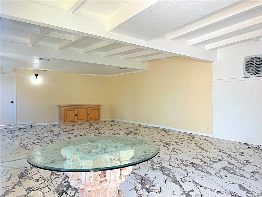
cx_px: 131
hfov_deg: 67.3
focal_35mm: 26
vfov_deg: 53.1
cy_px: 98
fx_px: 197
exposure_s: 1/129
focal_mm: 5.7
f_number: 1.5
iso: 40
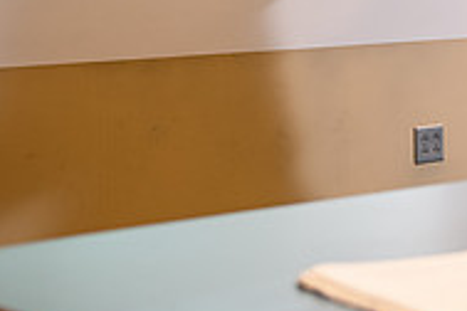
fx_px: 1595
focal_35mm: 123
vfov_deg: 11.0
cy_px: -43
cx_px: 556
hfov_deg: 16.0
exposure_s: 1/200
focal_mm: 40
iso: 1000
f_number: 3.2
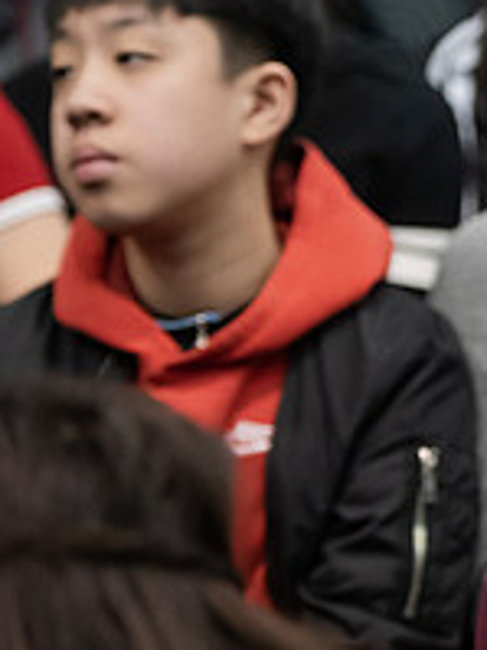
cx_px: 856
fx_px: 5540
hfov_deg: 5.0
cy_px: 410
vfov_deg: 6.7
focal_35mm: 295
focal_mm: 105
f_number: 2.8
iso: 4000
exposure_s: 1/200
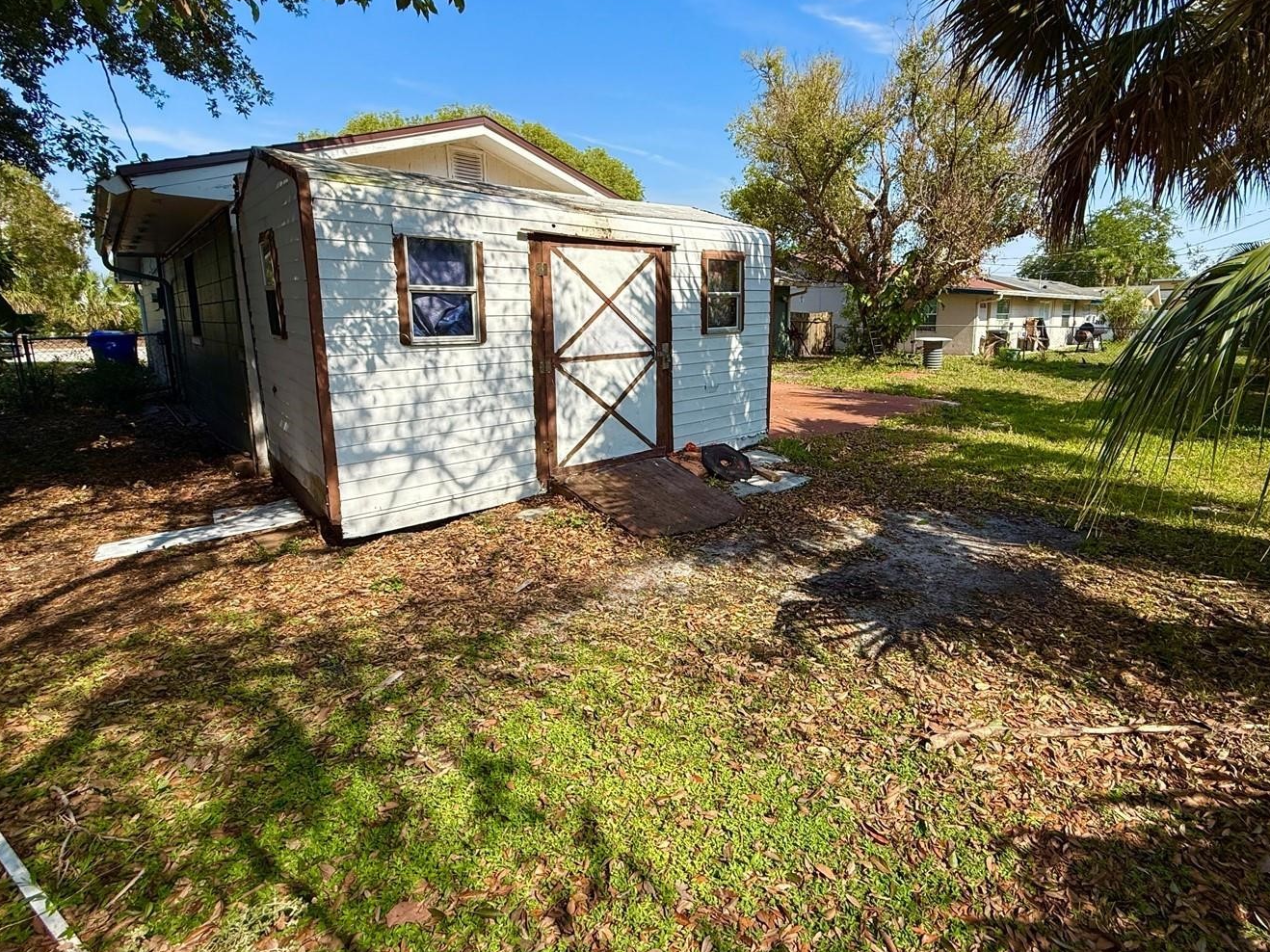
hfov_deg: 90.8
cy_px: 409
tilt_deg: -7.6
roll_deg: +0.3
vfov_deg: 74.3
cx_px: 690
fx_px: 624
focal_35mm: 17
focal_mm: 2.22
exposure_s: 1/1698
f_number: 2.2
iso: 50
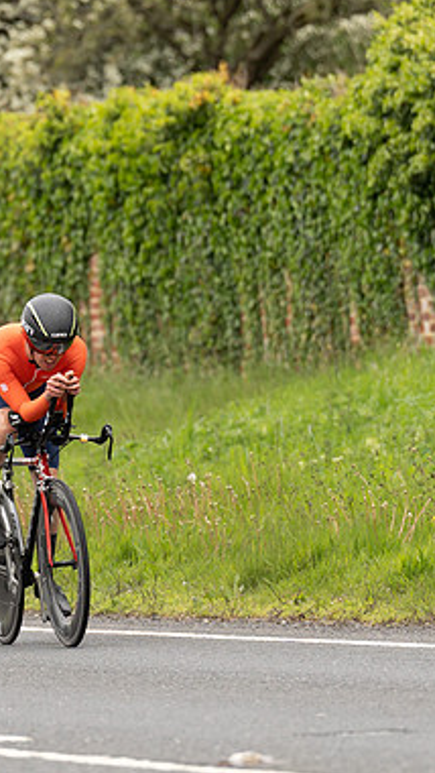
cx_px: 28
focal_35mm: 507
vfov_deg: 4.3
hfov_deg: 2.4
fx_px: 10387
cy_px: 373
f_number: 3.5
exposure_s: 1/1000
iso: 320
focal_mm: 200
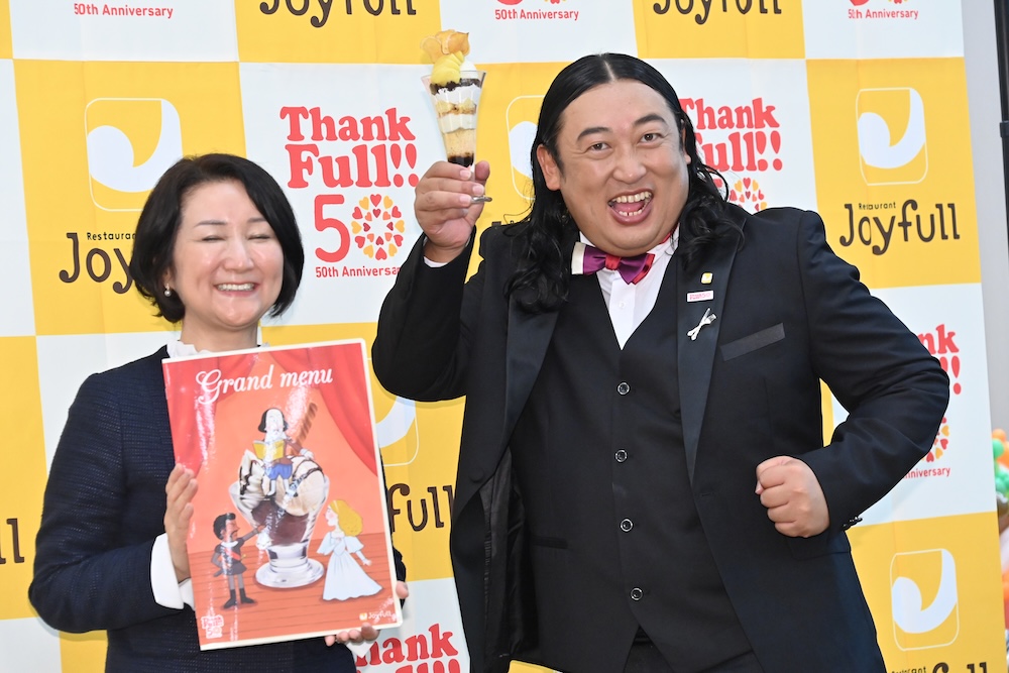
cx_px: 504
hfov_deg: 15.2
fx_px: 3784
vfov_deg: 10.2
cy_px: 336
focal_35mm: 135
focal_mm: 135
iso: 6400
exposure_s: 1/200
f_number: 7.1
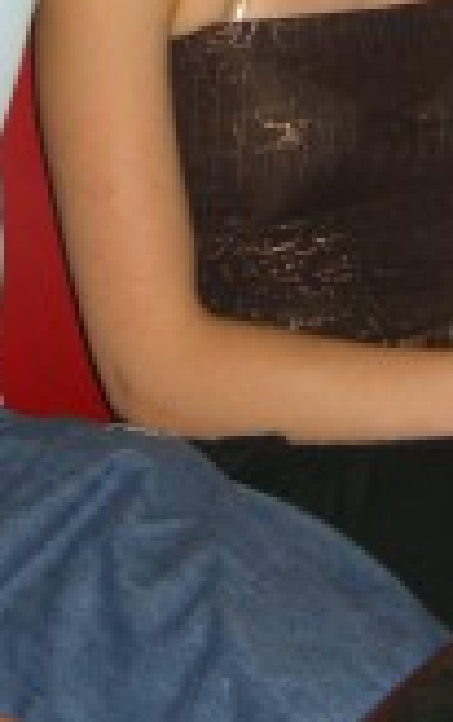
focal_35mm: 147
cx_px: 303
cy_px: -88
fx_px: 2894
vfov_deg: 13.9
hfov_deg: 8.9
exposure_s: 1/60
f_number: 2.8
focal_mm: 7.9
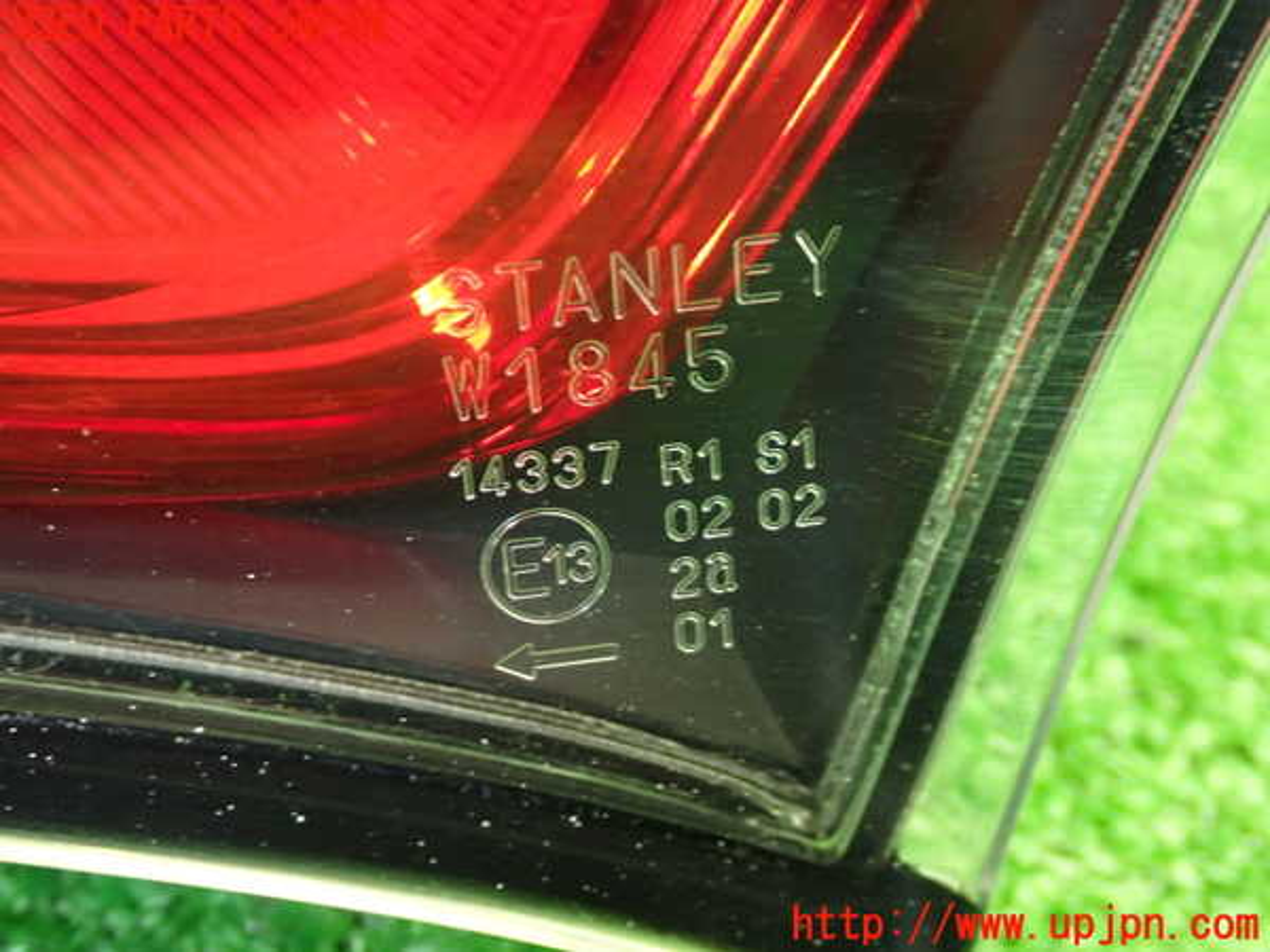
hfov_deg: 35.5
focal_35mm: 54
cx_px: 635
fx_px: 1981
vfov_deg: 27.0
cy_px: 476
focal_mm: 9.65
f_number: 3.3
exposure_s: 1/15
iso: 800
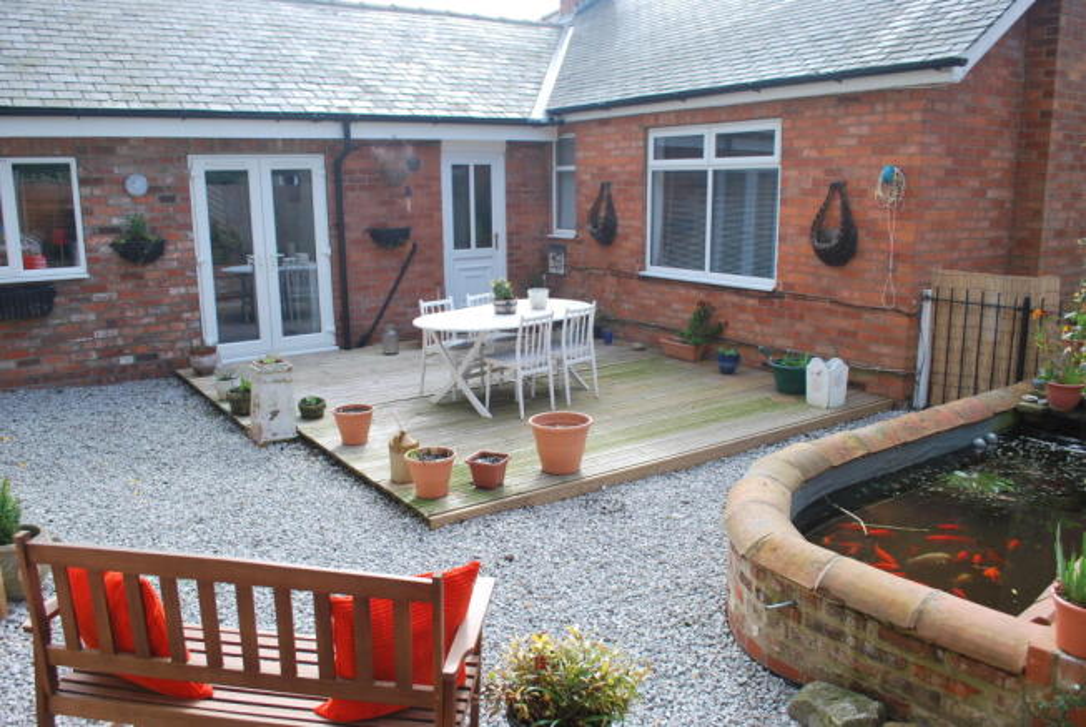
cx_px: 543
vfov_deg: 48.0
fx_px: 815
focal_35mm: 27
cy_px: 364
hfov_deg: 67.3
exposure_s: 1/160
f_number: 6.3
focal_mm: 18
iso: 100
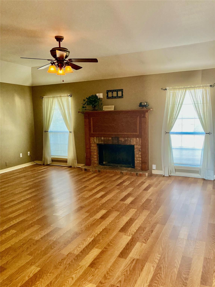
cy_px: 144
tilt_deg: -4.1
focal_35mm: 28
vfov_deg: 63.4
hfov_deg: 49.7
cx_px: 108
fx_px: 232
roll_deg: +2.4
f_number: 1.8
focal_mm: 3.99
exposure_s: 1/40
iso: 320
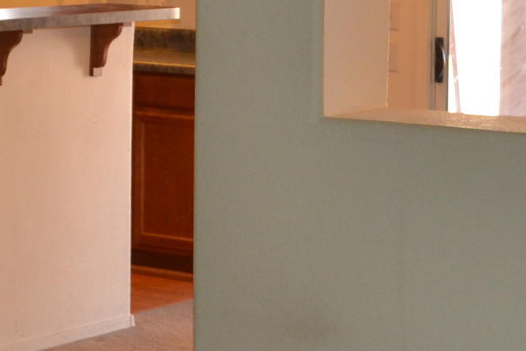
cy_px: 26
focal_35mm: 131
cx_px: 157
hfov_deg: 15.6
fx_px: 1914
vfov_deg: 10.4
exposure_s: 1/60
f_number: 3.5
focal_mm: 18
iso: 450
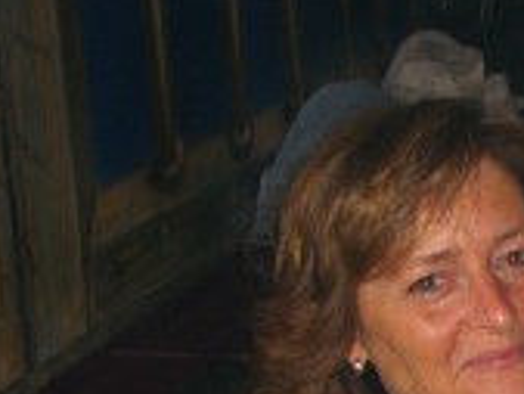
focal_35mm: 135
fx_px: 2045
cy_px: 459
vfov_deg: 10.8
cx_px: 915
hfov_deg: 13.3
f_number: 2.8
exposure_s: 1/60
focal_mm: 7.9
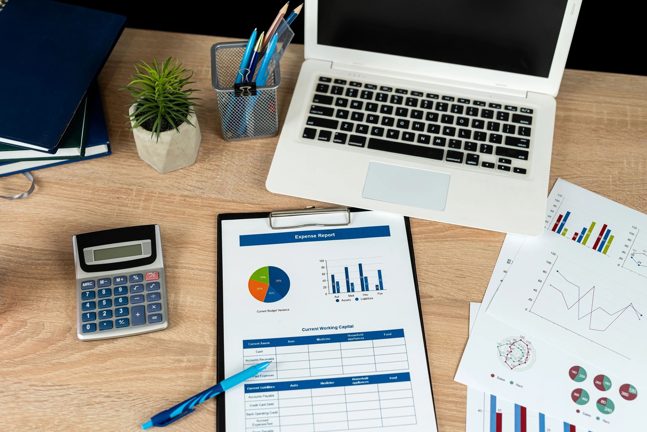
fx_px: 899
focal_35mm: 50
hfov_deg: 39.6
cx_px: 324
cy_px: 216
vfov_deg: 27.0
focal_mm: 50
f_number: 3.2
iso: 320
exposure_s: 1/125
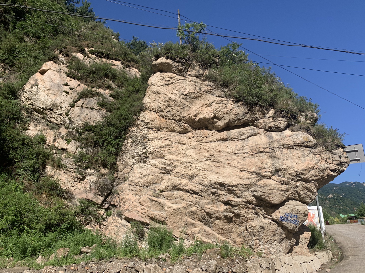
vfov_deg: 53.1
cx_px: 182
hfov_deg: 67.3
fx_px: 274
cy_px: 136
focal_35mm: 26
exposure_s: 1/2364
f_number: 1.8
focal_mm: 4.25
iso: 25
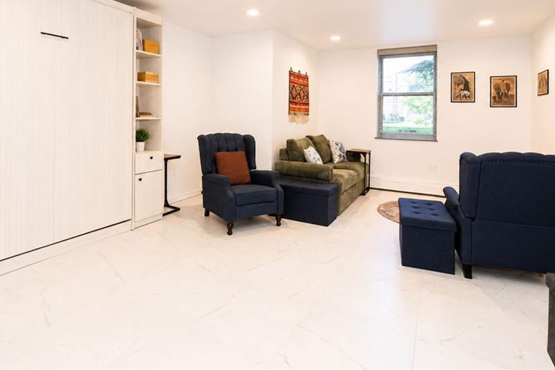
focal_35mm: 20
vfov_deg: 60.5
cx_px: 236
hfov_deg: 83.4
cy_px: 124
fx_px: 308
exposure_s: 1/125
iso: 1600
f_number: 8
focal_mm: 10
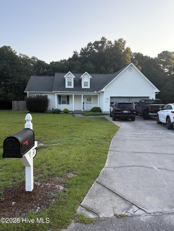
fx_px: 174
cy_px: 116
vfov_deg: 67.3
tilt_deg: -4.0
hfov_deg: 53.1
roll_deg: -0.4
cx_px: 87
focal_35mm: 26
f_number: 1.6
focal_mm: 5.96
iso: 64
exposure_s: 1/641
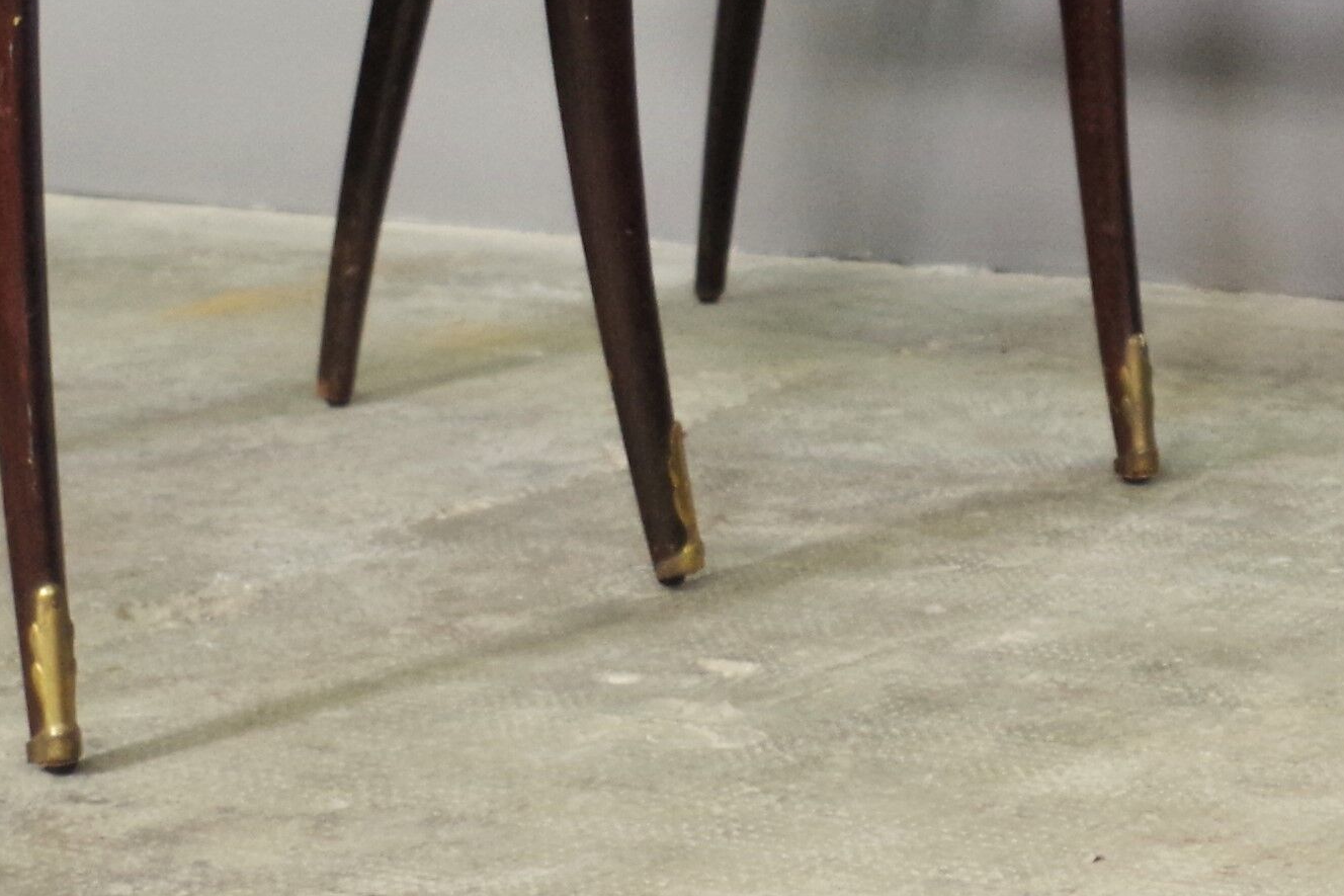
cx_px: 1721
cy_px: -438
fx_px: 5002
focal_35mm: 134
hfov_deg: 14.7
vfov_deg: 9.9
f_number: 4
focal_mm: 21.25
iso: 800
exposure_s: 1/30
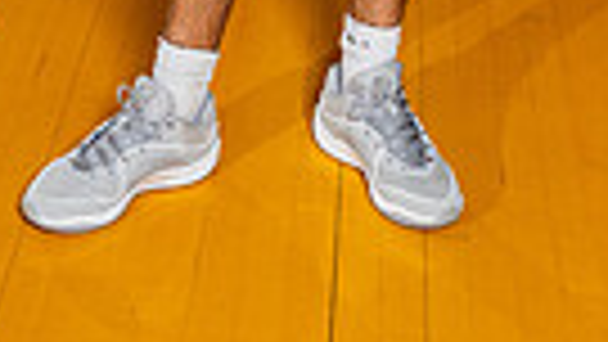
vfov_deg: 8.9
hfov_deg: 18.6
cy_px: -639
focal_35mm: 115
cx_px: 396
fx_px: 1854
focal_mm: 33
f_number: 4
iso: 160
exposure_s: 1/250
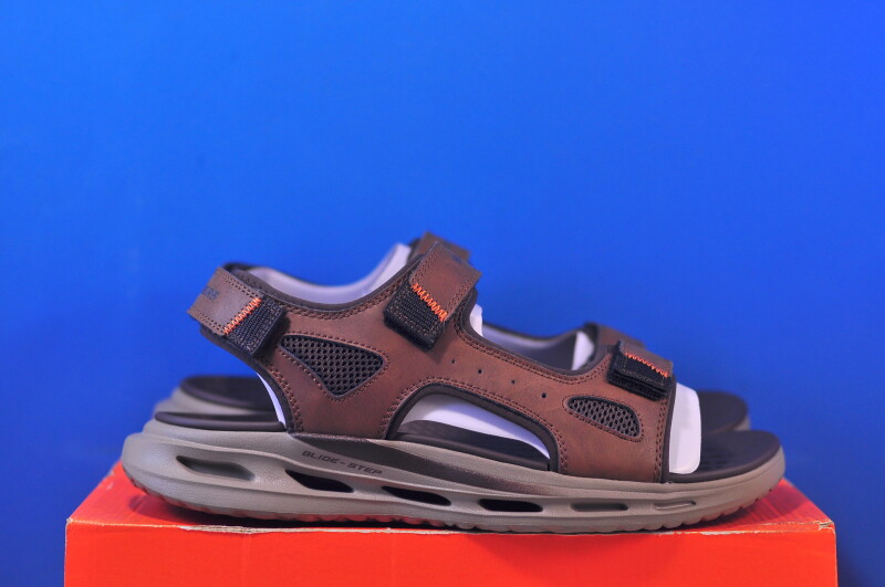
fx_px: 1841
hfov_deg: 27.0
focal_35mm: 75
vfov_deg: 18.1
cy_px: 294
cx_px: 442
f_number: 2.5
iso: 250
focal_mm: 50
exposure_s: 1/320
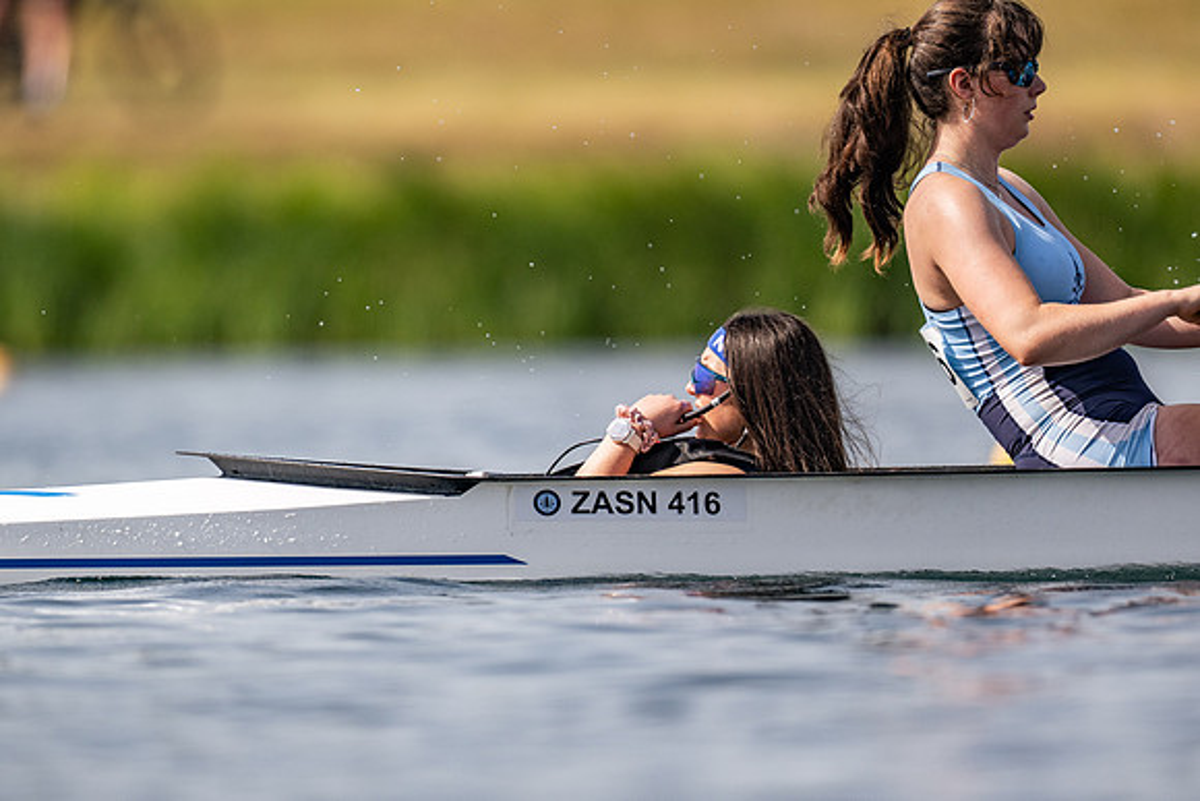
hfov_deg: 2.3
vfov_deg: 1.5
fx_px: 30021
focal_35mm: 900
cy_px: 400
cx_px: 600
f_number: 4
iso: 140
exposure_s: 1/2500
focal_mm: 600
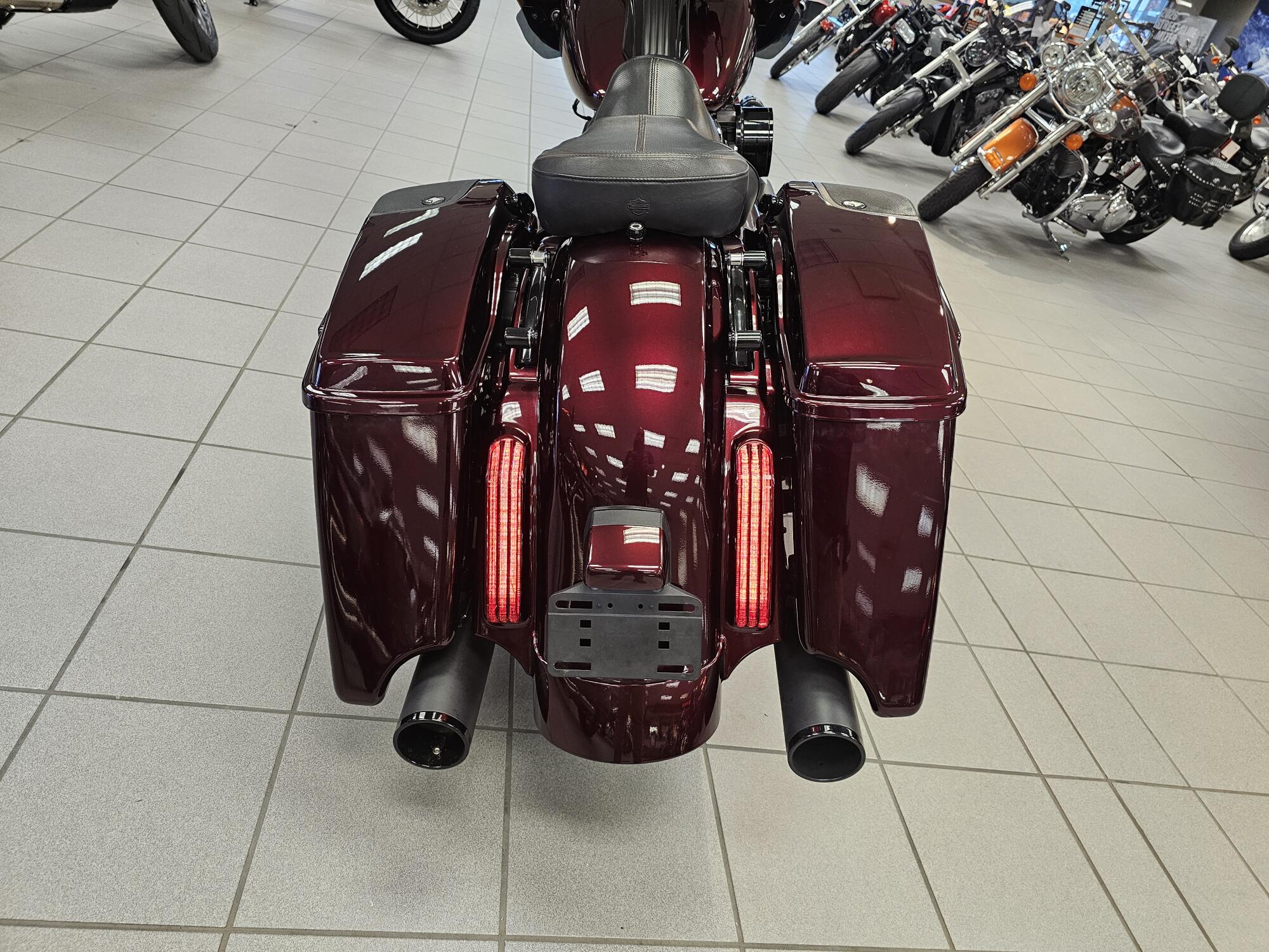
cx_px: 634
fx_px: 843
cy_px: 476
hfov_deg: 73.9
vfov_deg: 58.9
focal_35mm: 23
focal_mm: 6.3
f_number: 1.7
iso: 320
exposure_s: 1/120
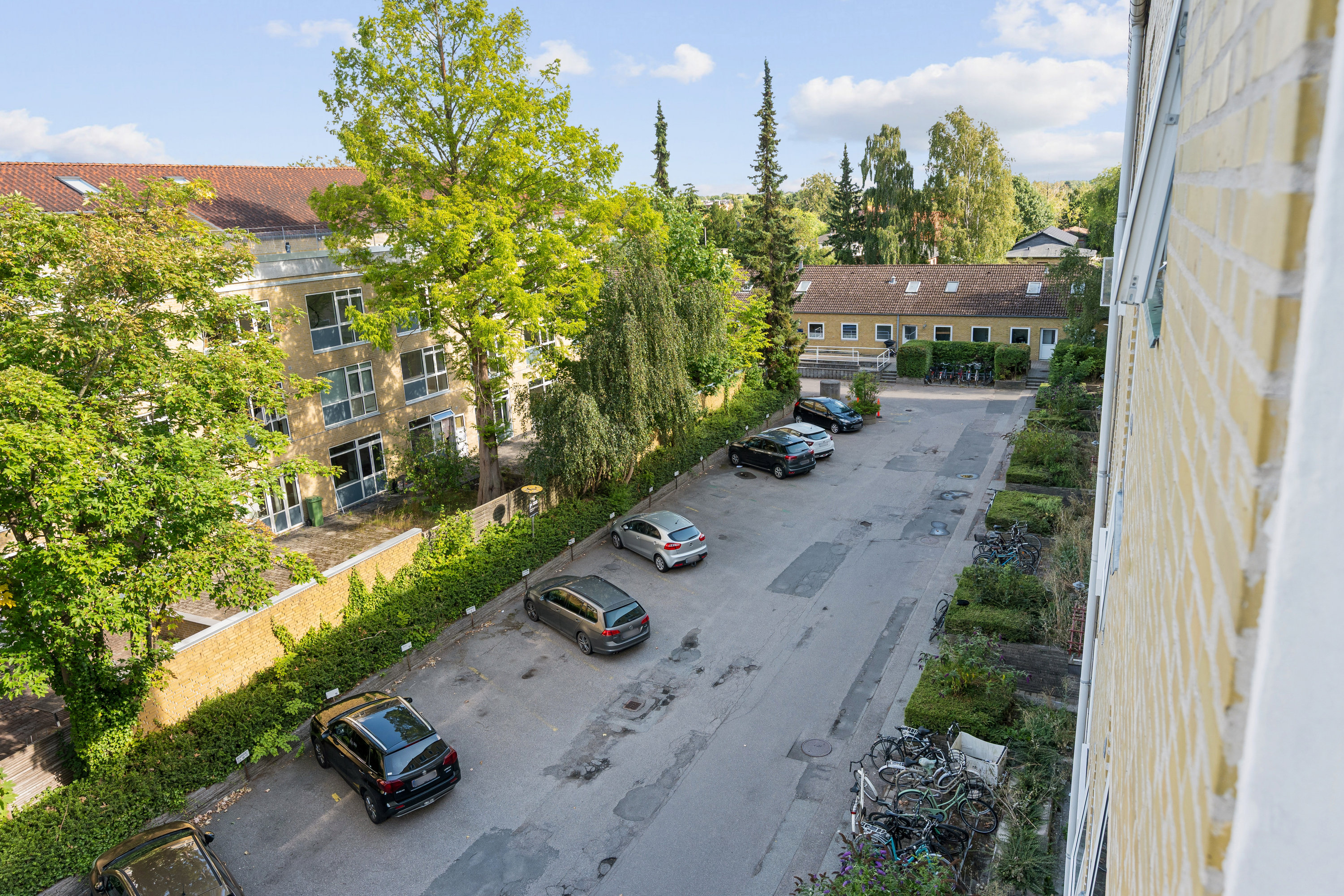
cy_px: 448
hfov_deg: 78.6
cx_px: 672
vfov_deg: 57.2
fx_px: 821
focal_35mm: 22
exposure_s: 1/160
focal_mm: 22
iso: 400
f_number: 6.3
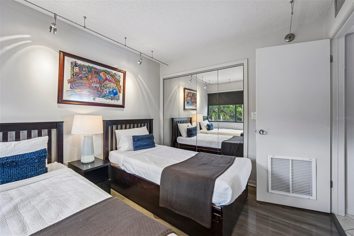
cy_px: 118
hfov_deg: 104.3
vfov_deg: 81.2
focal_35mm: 14
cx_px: 177
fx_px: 138
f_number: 8
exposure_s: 1/10
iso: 400
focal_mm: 14
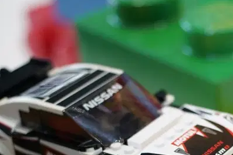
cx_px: 178
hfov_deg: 16.8
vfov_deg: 11.2
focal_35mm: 121
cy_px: 149
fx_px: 782
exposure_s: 1/320
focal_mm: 40
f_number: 2.8
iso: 1250
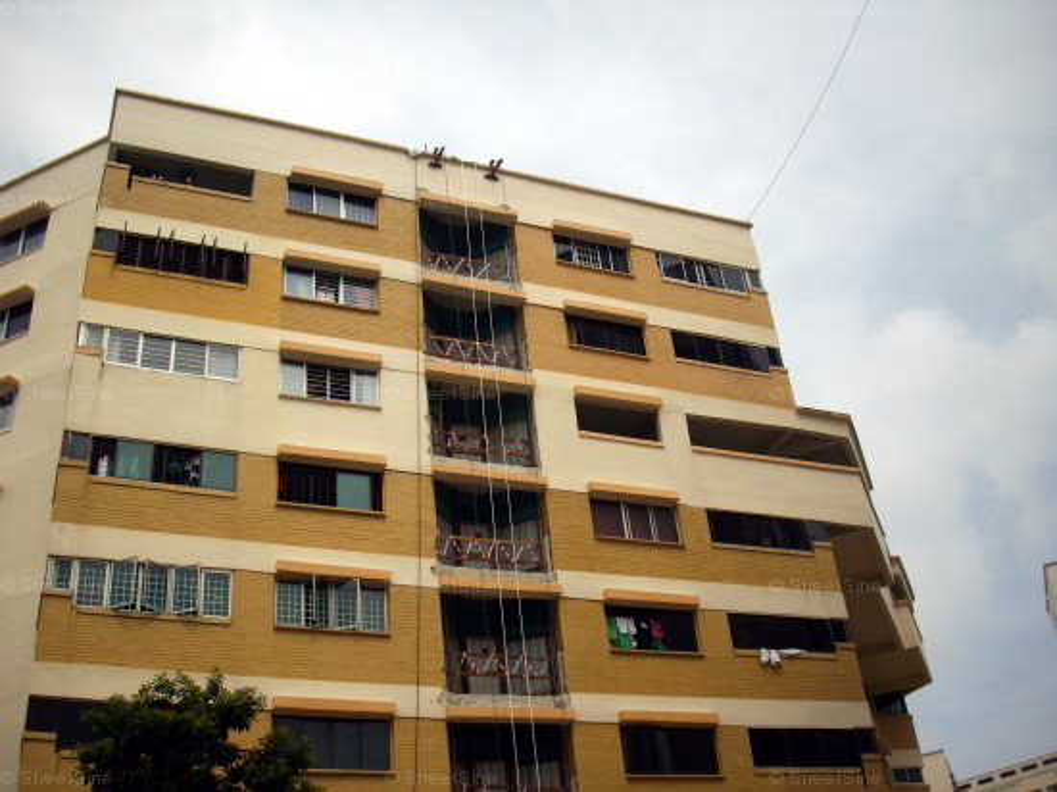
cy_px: 396
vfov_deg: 38.6
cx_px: 528
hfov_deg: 50.2
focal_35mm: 37
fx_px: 1129
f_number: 5.6
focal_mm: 6.2
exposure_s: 1/640
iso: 80
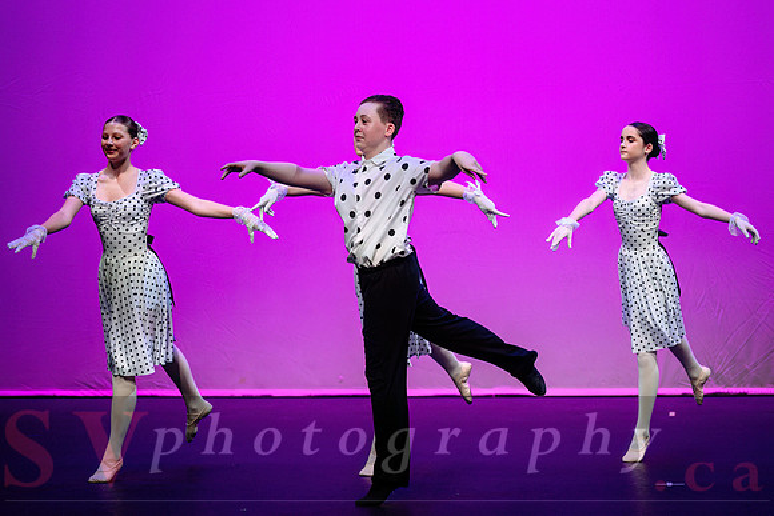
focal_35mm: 189
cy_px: 287
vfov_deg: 7.3
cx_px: 387
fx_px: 4055
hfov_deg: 10.9
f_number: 2.8
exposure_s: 1/800
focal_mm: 165
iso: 1600
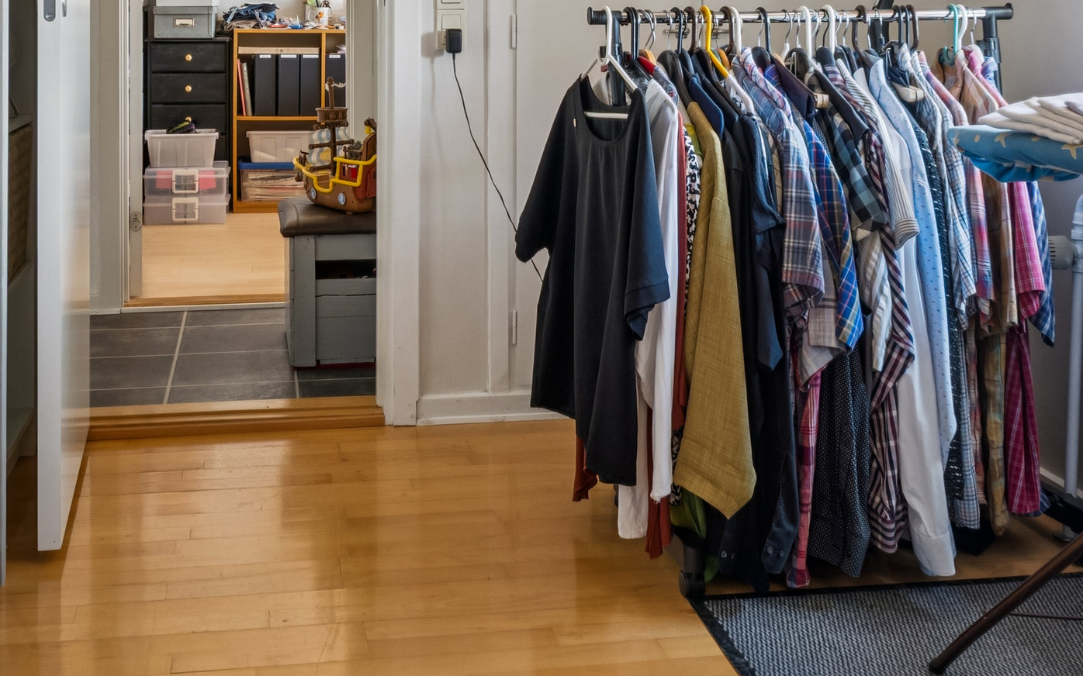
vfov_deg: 25.6
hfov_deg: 42.0
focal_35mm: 48
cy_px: -6
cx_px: 448
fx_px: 1406
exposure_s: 1/30
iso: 200
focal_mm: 14.5
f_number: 8
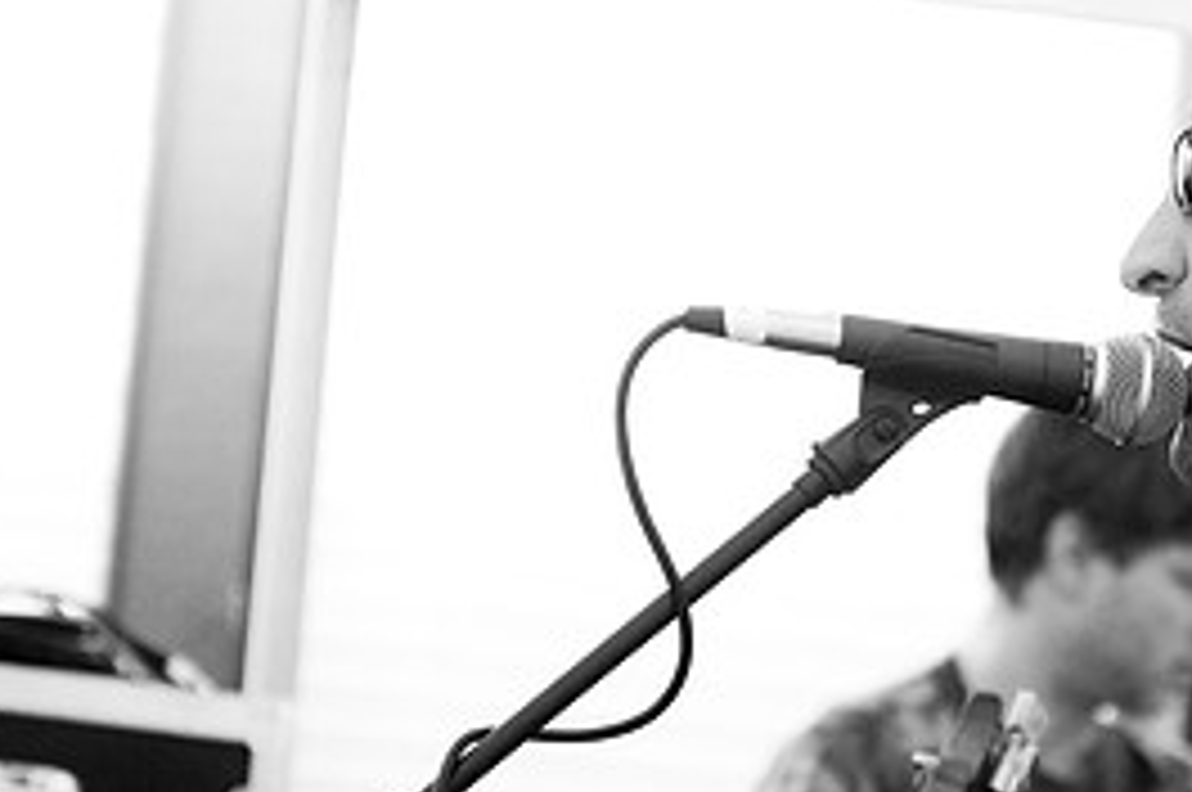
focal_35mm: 230
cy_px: 560
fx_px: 7606
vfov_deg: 6.0
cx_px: 1057
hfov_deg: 8.9
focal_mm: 70
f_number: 3.2
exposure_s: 1/250
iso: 640
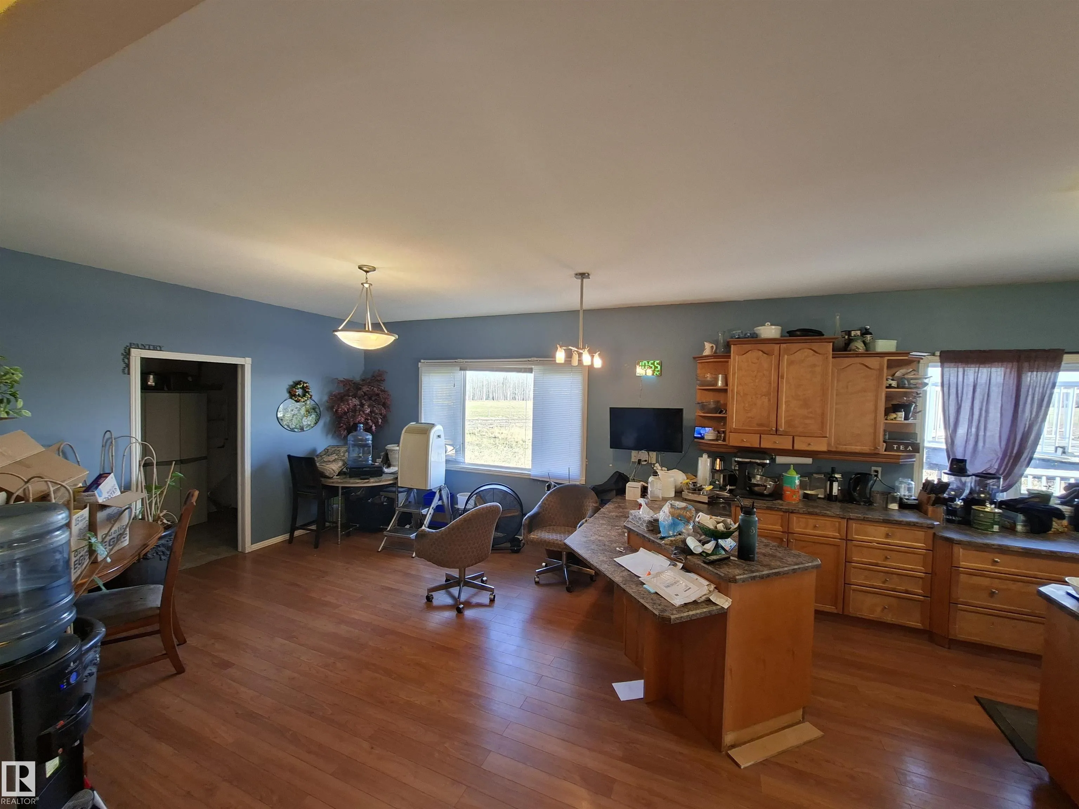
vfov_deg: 89.9
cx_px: 540
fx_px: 405
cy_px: 404
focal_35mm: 13
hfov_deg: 106.2
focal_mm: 1.74
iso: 125
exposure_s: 1/40
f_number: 2.2
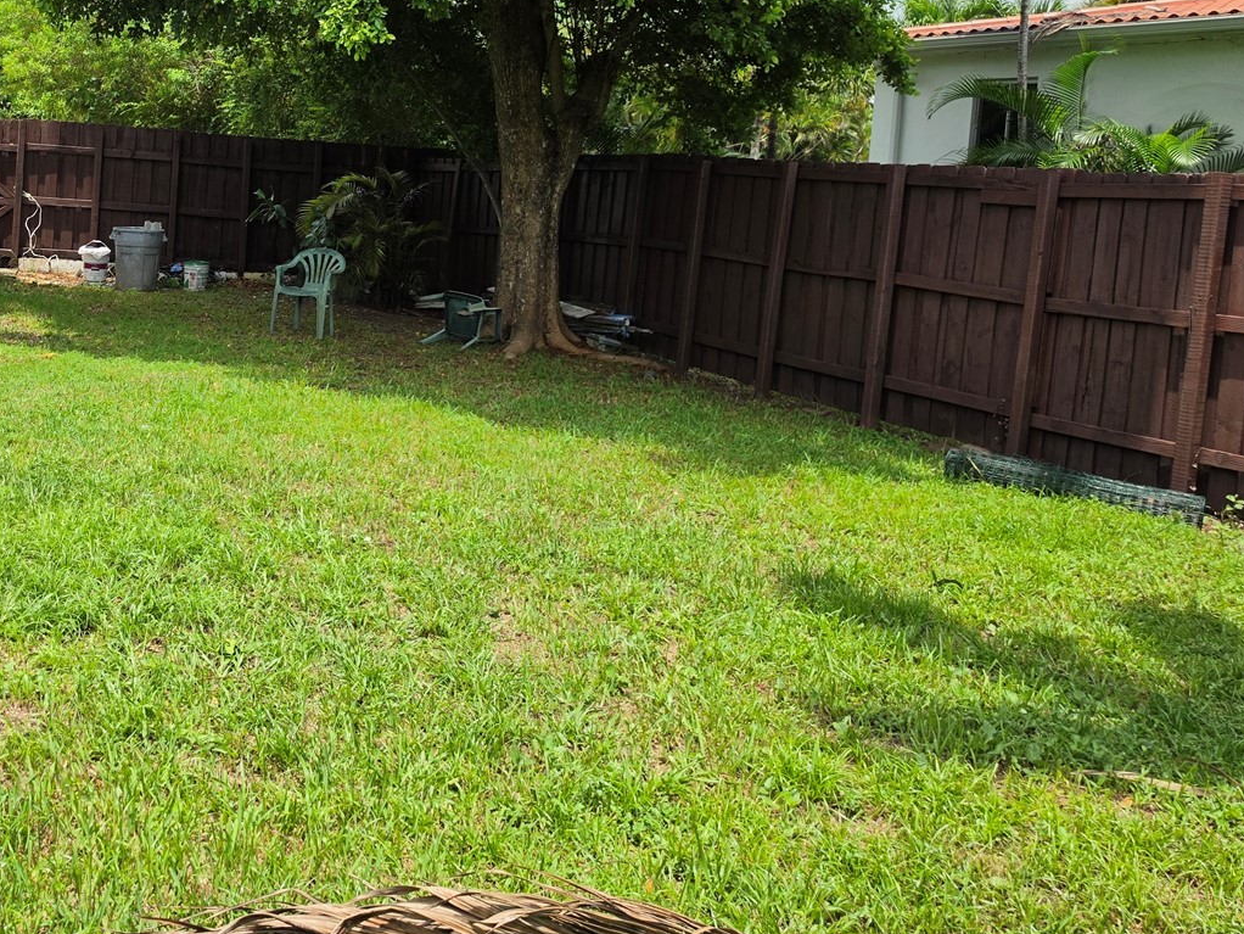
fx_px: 1294
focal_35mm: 36
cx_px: 286
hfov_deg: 49.0
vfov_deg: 38.6
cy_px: 226
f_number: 1.4
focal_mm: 6.5
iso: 64
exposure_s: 1/6352
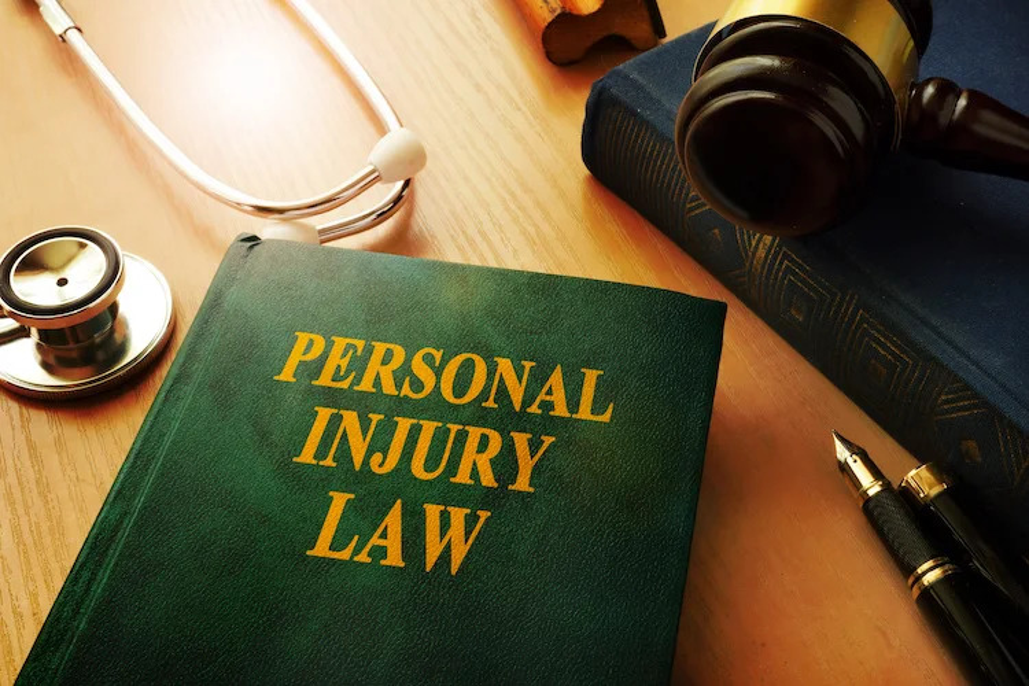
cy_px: 343
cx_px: 514
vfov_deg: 29.9
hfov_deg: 43.6
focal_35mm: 45
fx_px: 1286
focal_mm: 30
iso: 200
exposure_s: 1/2.5
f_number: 20
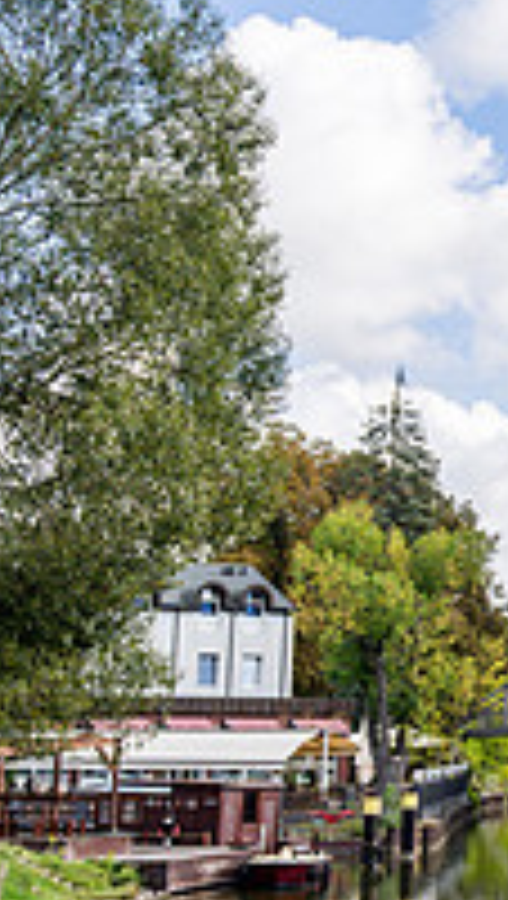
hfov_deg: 12.9
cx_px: 1083
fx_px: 1885
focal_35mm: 79
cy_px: 511
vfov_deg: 26.8
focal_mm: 26
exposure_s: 1/3200
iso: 200
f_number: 3.2
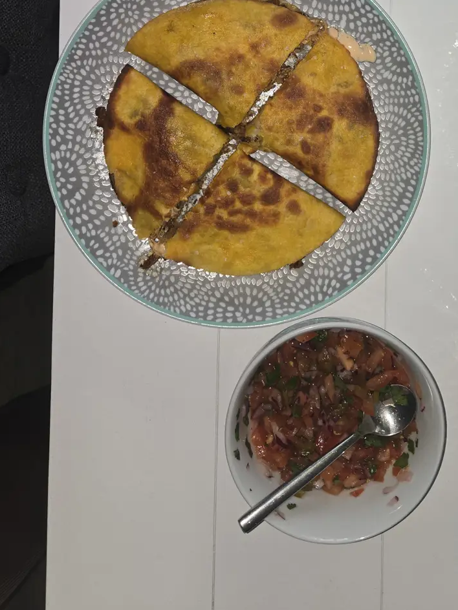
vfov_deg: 45.1
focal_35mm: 39
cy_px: 109
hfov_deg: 36.5
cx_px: 304
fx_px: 688
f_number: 1.8
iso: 32
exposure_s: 1/50
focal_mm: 5.4
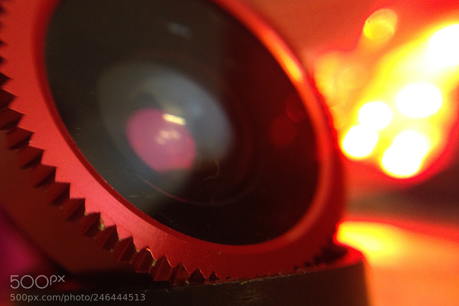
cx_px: 226
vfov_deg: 37.8
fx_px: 446
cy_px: 145
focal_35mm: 35
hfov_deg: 54.4
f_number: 2.4
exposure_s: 1/20
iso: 200
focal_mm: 4.12
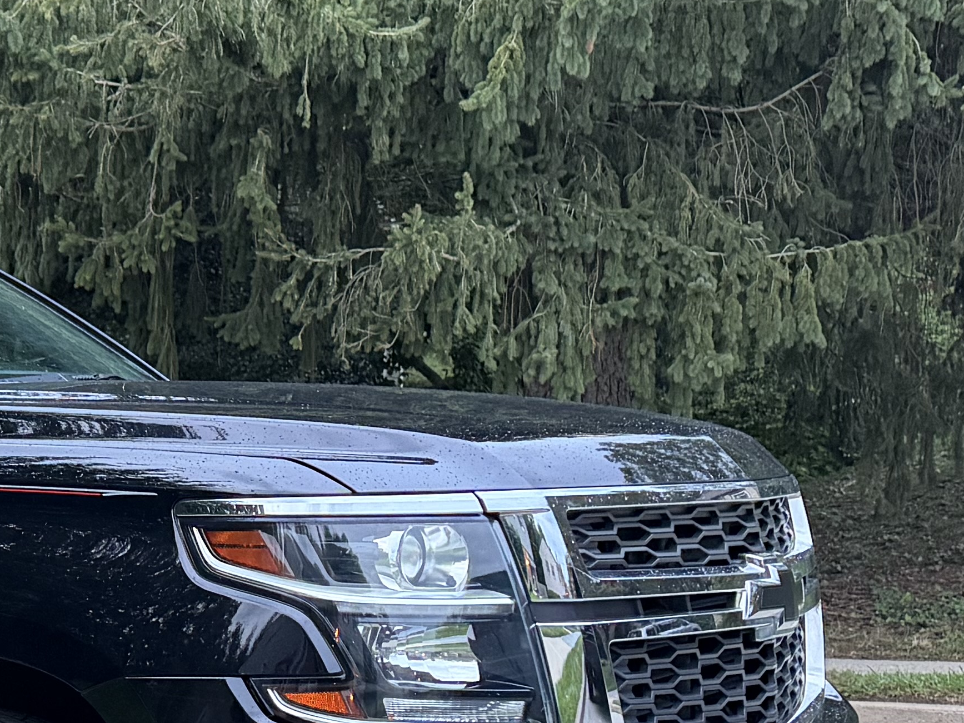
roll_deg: -0.9
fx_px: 2200
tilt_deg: -3.1
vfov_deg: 18.5
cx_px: -215
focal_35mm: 79
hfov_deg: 22.6
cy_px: 572
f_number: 1.78
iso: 400
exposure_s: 1/60
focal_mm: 6.76
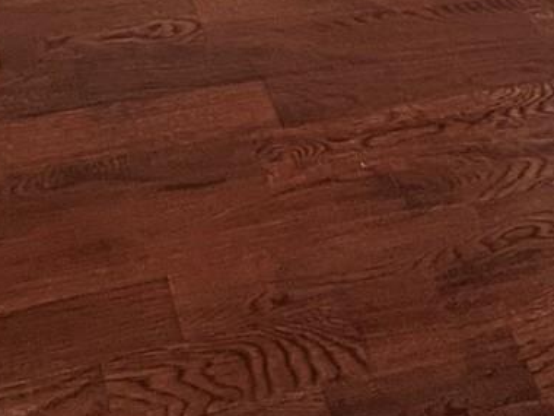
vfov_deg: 16.9
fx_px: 1120
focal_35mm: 70
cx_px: 308
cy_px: -361
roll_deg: -18.0
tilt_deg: -32.2
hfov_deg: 27.8
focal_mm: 1.57
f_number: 1.8
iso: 125
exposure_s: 1/120
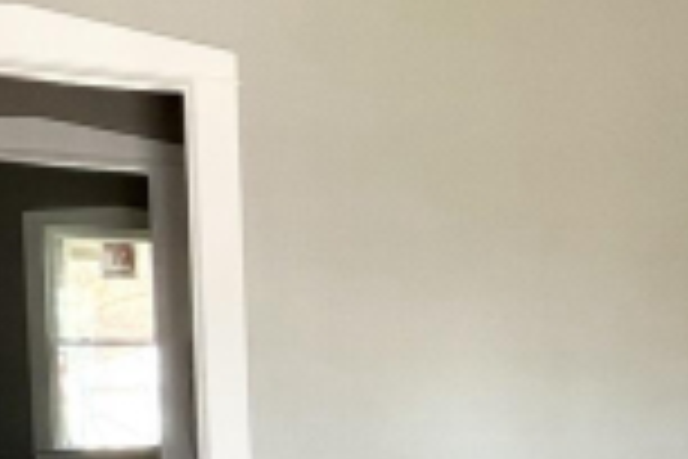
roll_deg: -0.1
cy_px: 450
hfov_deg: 30.0
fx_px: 1127
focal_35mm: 59
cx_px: 780
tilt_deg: -5.1
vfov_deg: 22.2
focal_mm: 1.57
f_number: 1.8
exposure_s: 1/99
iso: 125
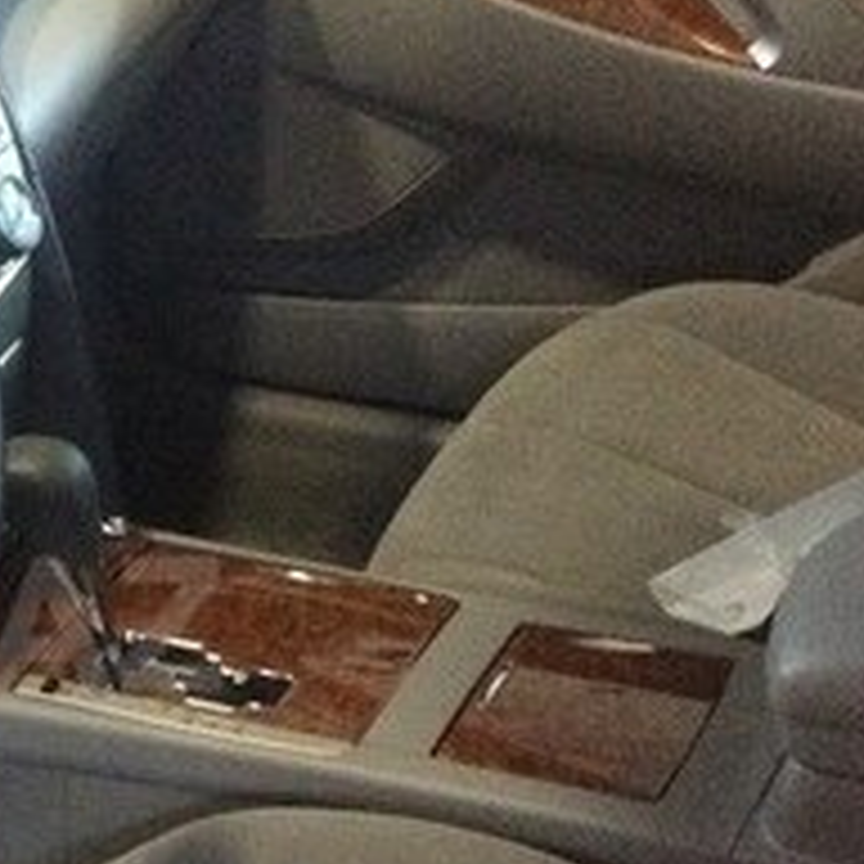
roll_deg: +4.1
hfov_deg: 18.4
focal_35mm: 88
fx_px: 2485
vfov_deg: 19.6
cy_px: 623
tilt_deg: -29.7
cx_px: -238
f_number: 2.2
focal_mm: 4.15
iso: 400
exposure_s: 1/17
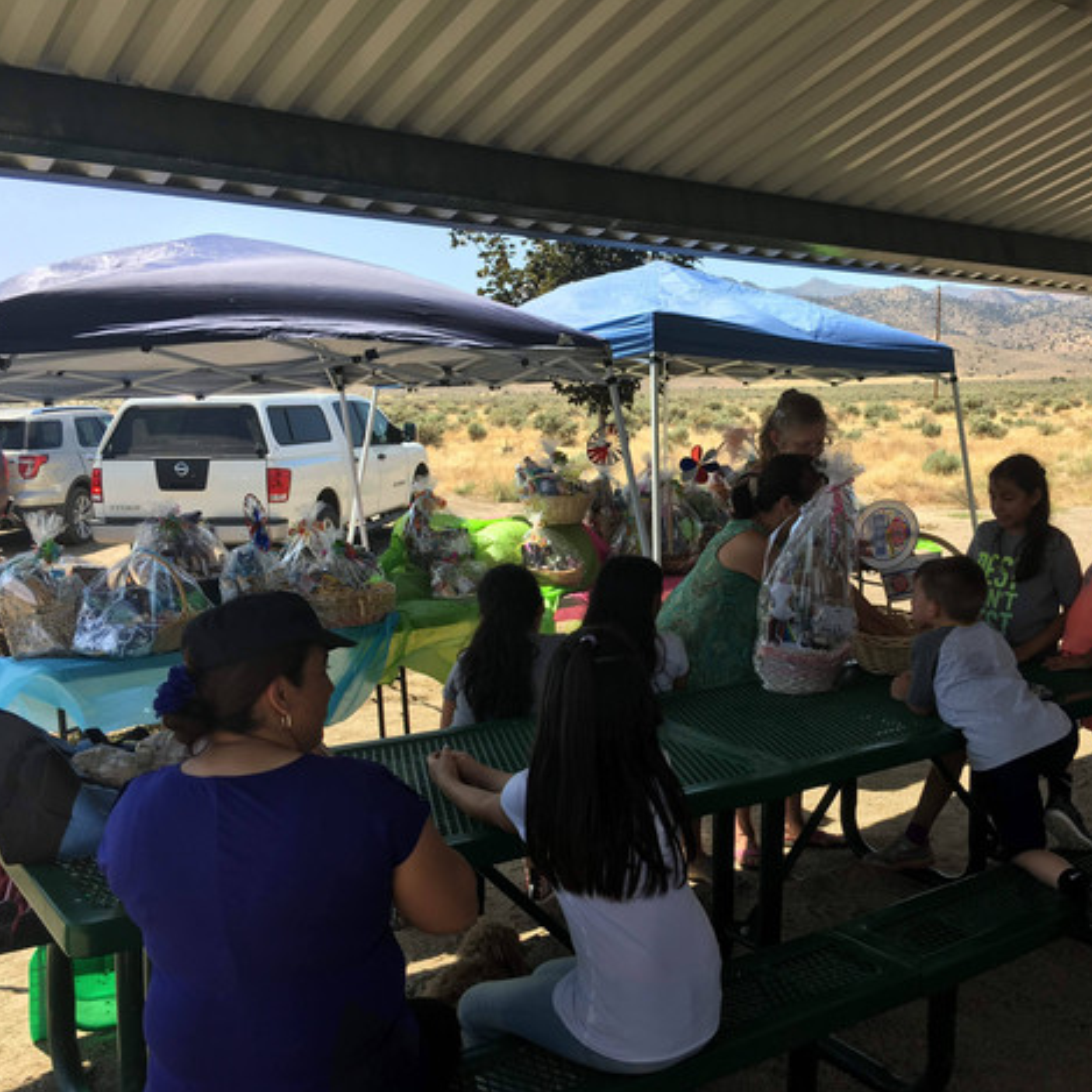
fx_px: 1249
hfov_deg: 47.1
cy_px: 554
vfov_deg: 47.2
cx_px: 624
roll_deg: +0.8
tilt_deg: -4.8
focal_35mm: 35
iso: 25
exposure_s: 1/801
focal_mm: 4.15
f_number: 2.2
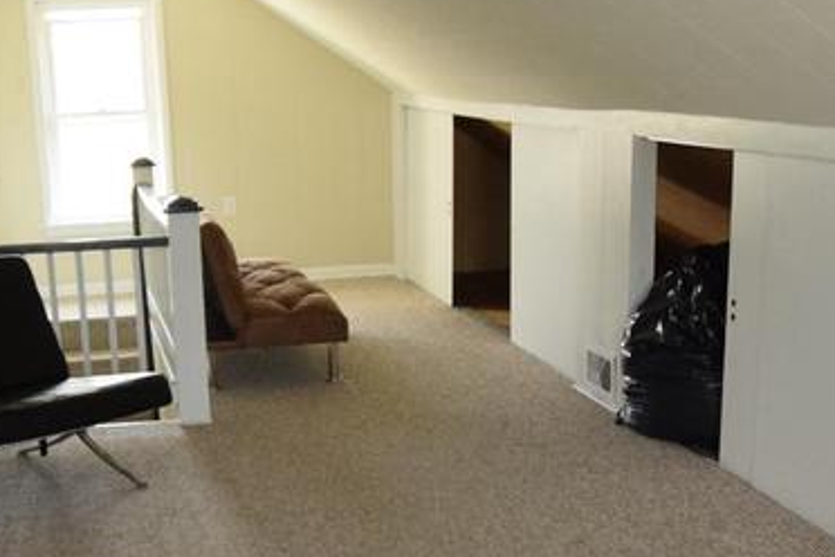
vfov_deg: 22.9
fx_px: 1345
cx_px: 236
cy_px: 472
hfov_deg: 34.0
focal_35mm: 58
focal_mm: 10
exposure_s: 1/80
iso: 800
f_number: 4.5
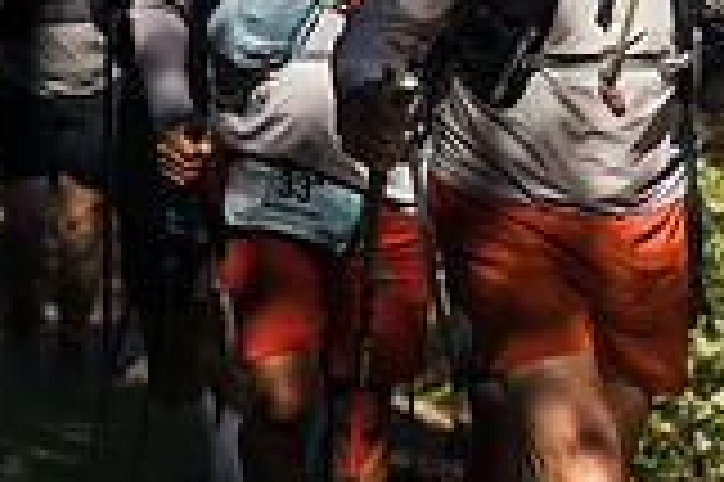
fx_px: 4420
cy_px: 106
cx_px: 373
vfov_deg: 6.2
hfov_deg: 9.4
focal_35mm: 220
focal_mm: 61
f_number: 4.5
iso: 100
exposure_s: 1/2000
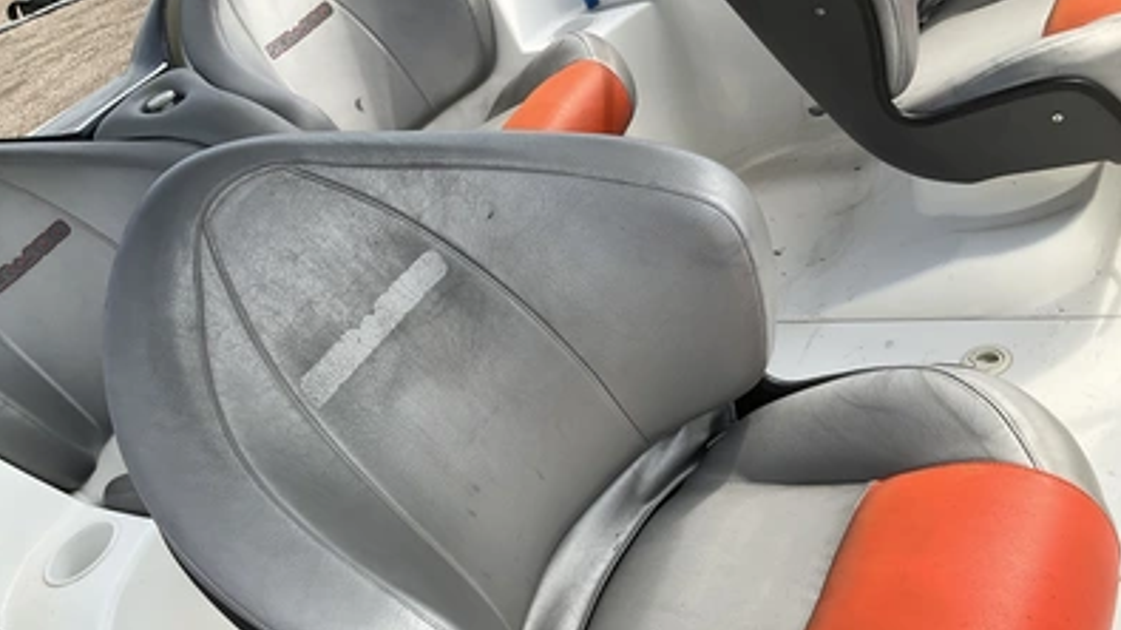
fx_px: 951
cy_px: 400
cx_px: 559
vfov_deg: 36.4
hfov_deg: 61.0
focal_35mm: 32
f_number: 1.8
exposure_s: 1/883
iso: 25
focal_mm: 3
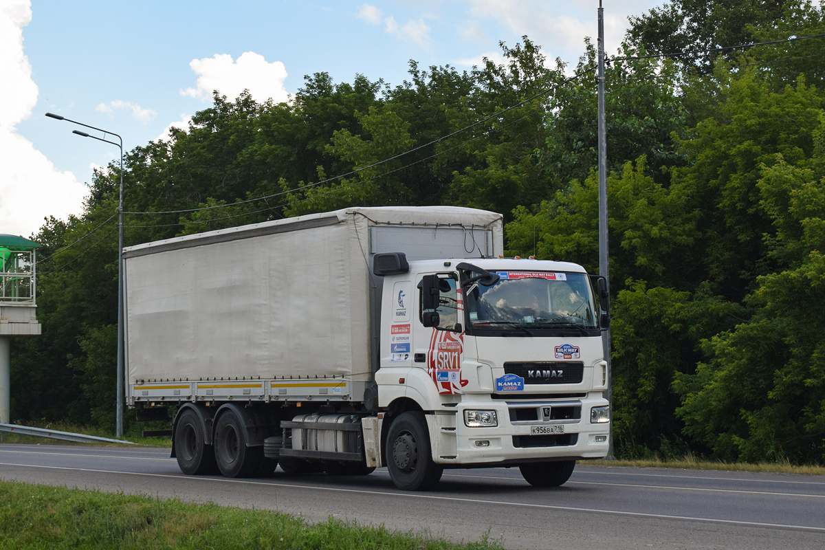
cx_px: 412
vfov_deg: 22.6
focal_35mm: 60
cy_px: 275
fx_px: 1375
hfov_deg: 33.4
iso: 400
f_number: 6.3
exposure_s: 1/800
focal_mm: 40
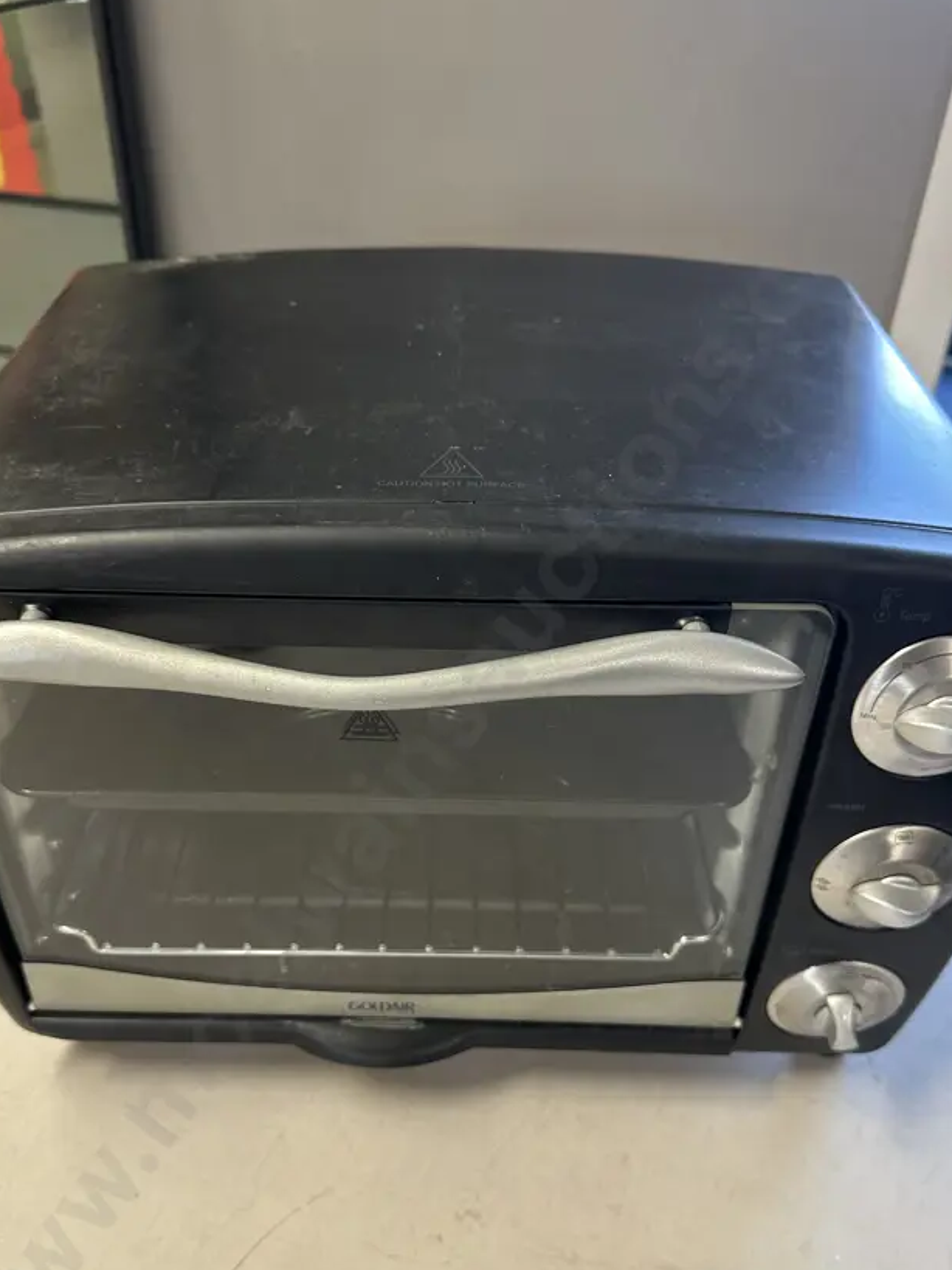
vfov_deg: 59.7
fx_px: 1100
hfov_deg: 46.8
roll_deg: -2.0
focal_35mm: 30
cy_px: 735
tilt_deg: -39.0
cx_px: 443
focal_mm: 6.86
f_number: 1.78
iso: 160
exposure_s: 1/50
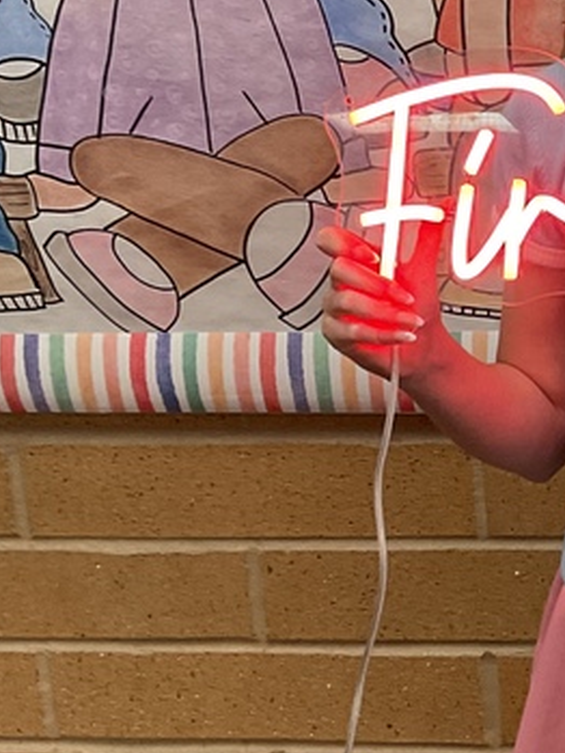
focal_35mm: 85
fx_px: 1849
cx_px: 750
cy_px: 198
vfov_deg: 22.8
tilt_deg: -17.2
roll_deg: +0.5
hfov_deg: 16.4
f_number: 1.8
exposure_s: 1/60
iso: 125
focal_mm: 3
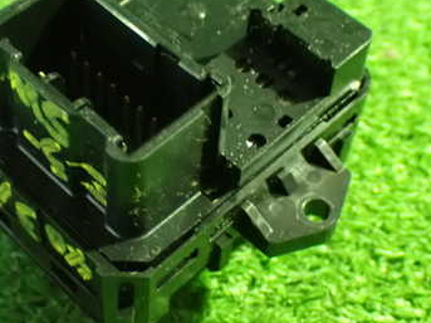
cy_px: 157
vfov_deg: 19.1
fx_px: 958
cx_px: 156
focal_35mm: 77
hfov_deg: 25.3
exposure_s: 1/15
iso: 1600
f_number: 2.9
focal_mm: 7.84
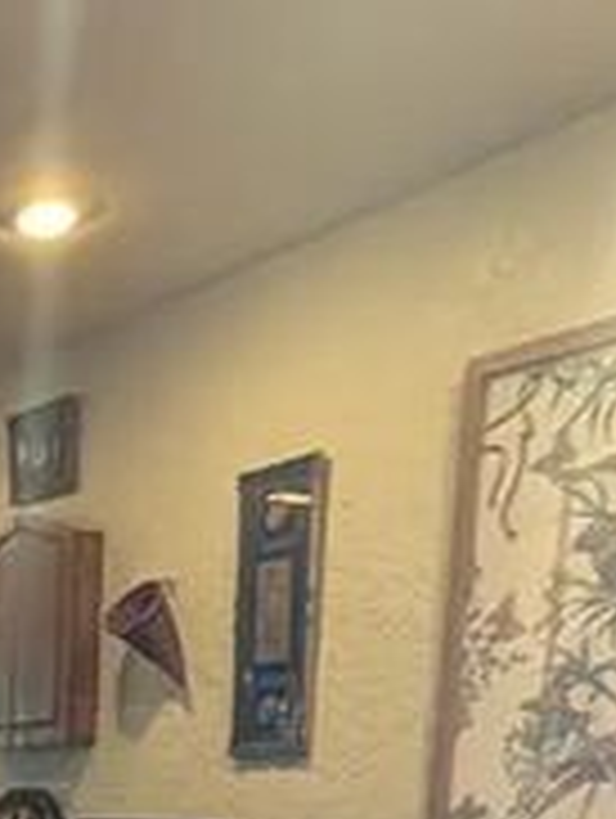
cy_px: 1112
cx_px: -270
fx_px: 1326
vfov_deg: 27.5
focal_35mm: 56
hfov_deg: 22.2
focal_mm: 2.02
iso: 302
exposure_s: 1/40
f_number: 1.7
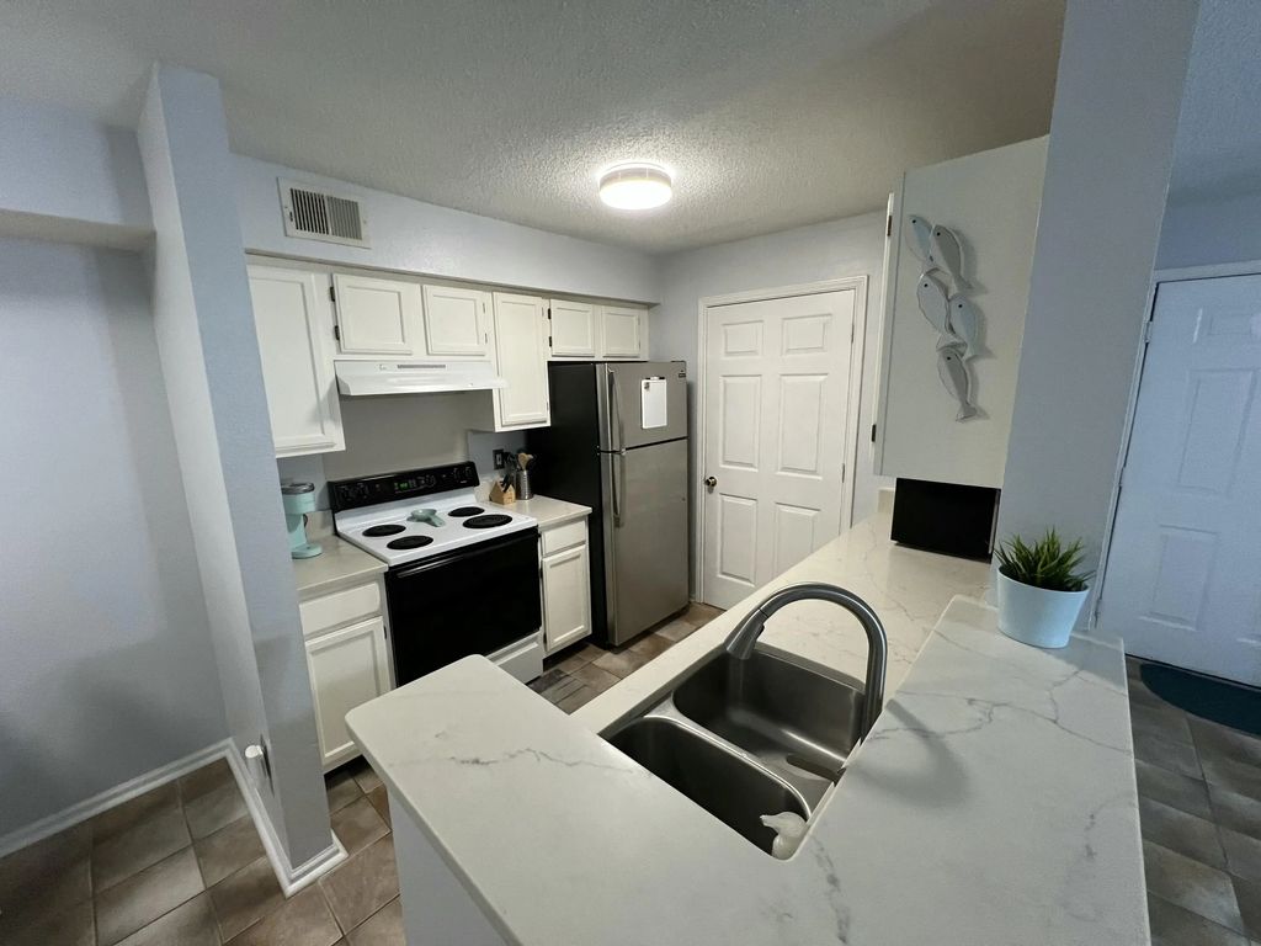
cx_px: 630
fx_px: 474
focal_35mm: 13
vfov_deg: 89.9
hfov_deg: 106.2
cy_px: 473
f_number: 1.8
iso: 320
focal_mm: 1.57
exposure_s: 1/60
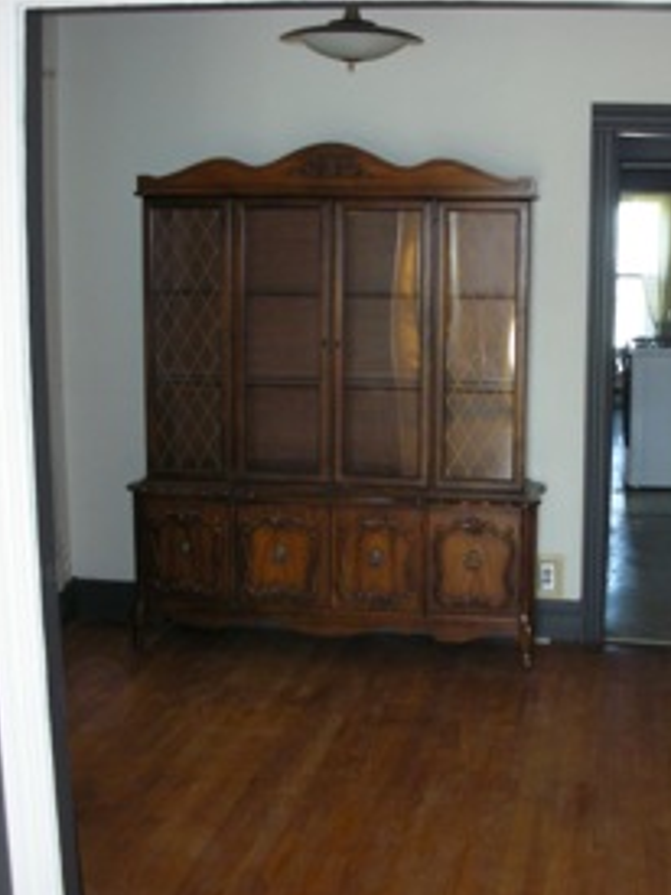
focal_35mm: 51
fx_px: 1319
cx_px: 436
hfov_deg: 28.4
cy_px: 456
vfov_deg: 37.5
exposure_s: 1/60
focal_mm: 5.8
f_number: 2.8
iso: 160
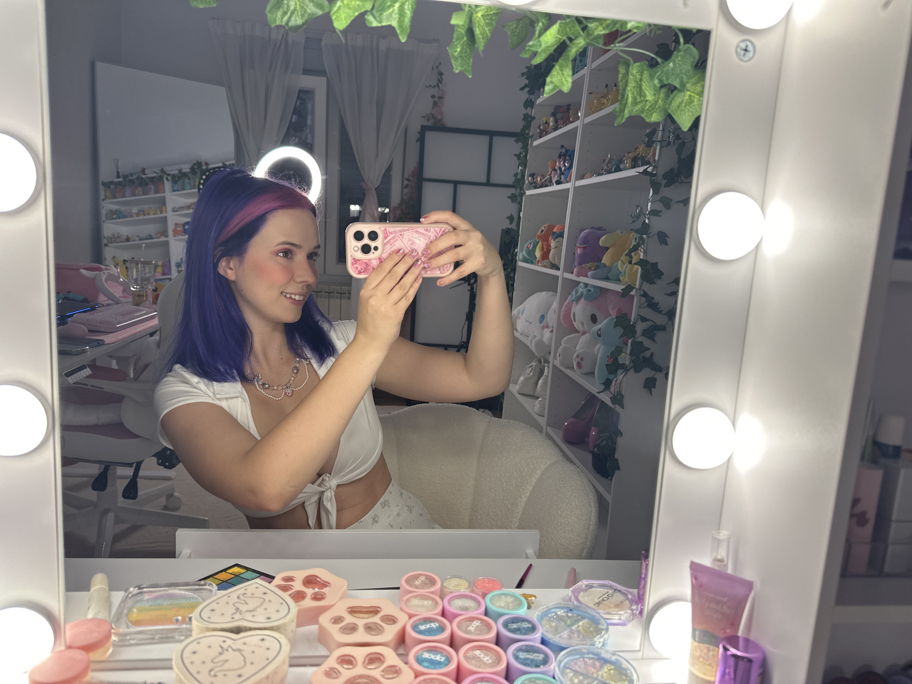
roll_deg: -4.3
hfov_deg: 71.6
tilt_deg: -8.0
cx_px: 456
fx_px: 632
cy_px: 342
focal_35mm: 24
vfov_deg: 56.8
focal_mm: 6.86
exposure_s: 1/110
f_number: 1.78
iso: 125
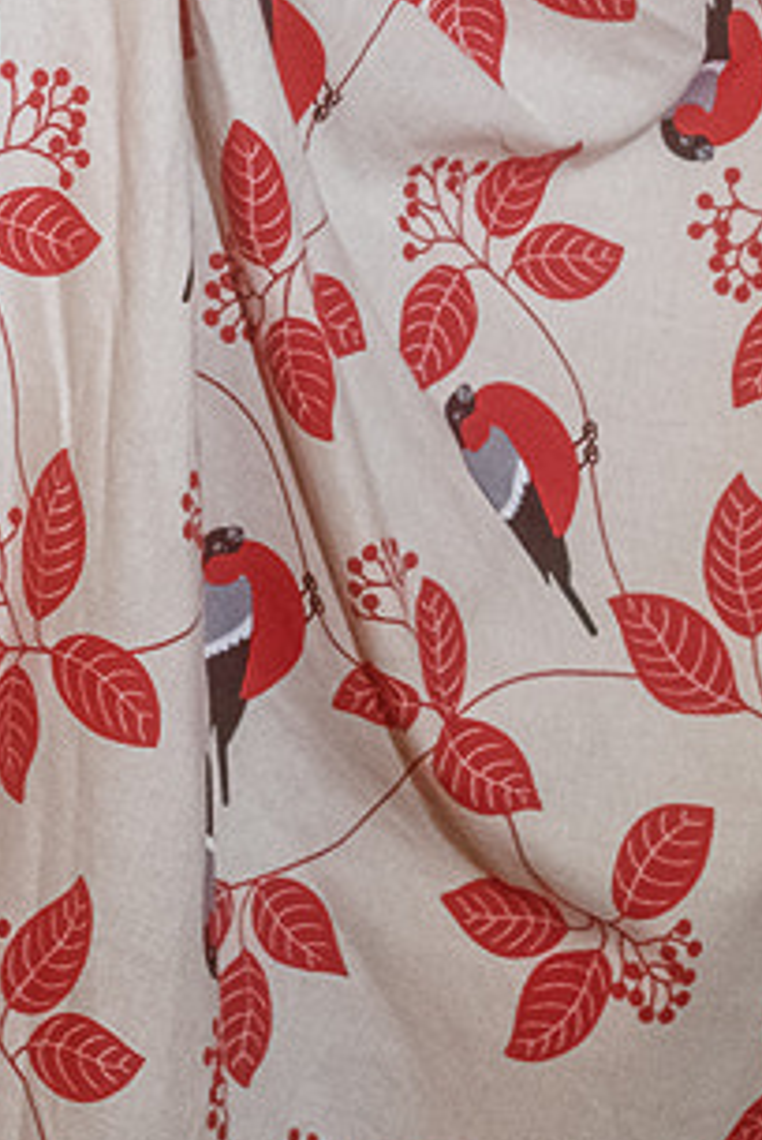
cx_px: -90
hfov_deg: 4.2
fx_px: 10263
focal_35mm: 324
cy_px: -1514
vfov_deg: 6.1
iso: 2000
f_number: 5
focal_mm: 55
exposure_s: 1/60
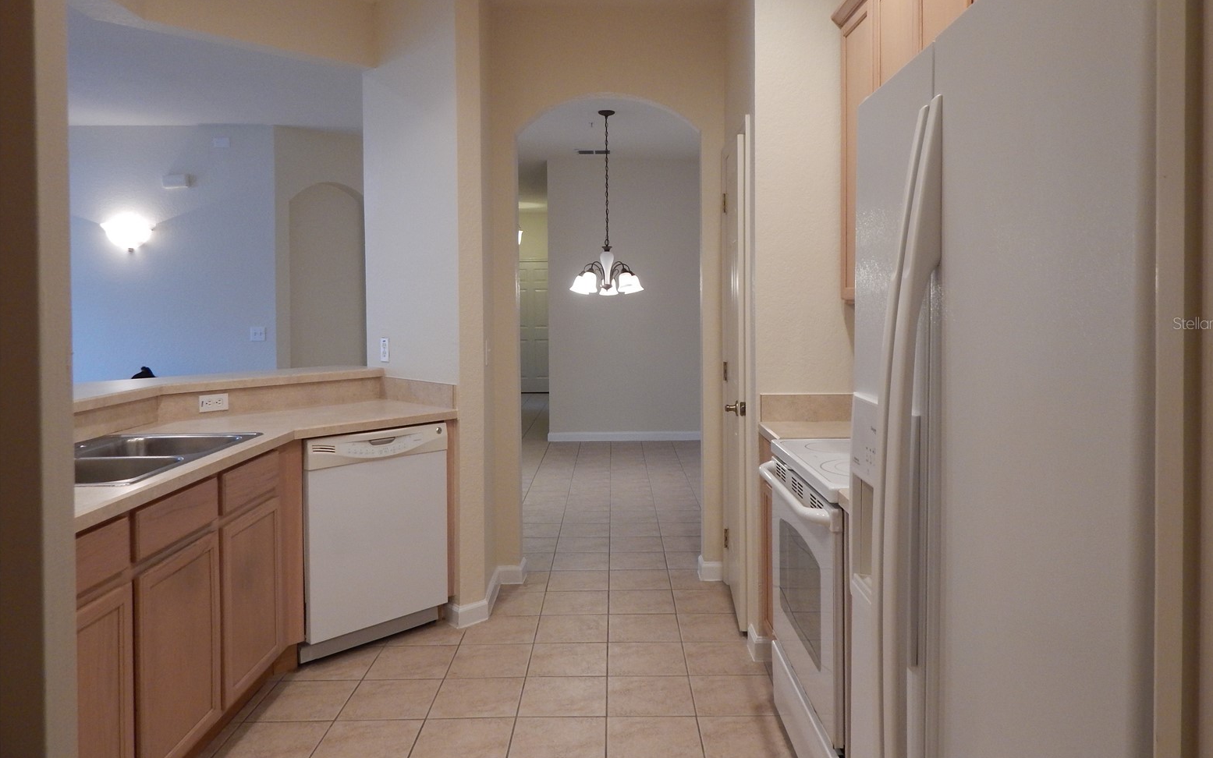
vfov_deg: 50.9
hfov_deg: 74.8
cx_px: 622
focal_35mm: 24
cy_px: 323
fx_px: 793
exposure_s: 1/30
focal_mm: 4
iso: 200
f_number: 3
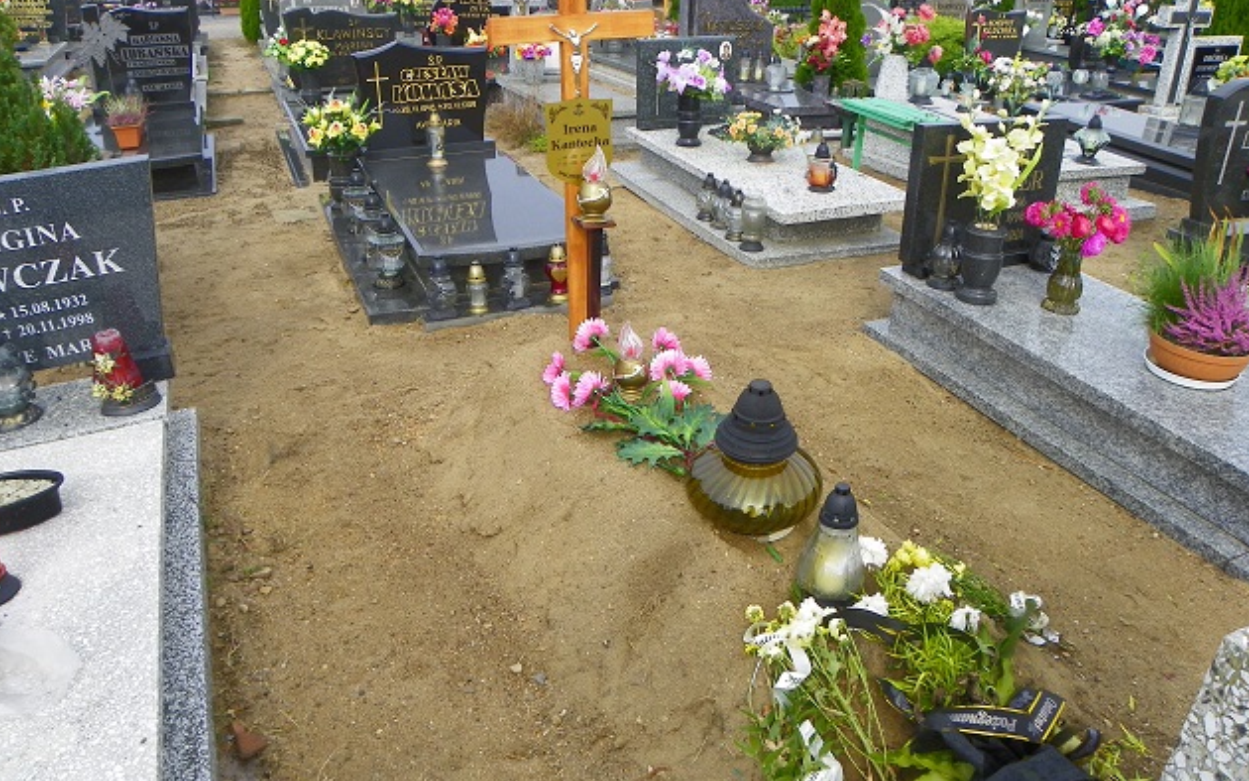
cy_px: 381
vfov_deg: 44.6
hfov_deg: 66.5
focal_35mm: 28
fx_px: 953
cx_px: 624
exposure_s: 1/160
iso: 64
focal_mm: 4.6
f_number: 4
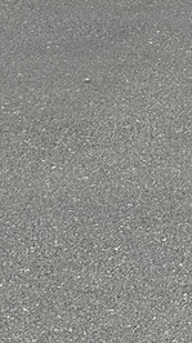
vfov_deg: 15.0
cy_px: -231
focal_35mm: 128
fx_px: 1162
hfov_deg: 7.7
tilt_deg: -4.3
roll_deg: +1.8
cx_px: 661
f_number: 1.5
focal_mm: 5.7
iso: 50
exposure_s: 1/5076
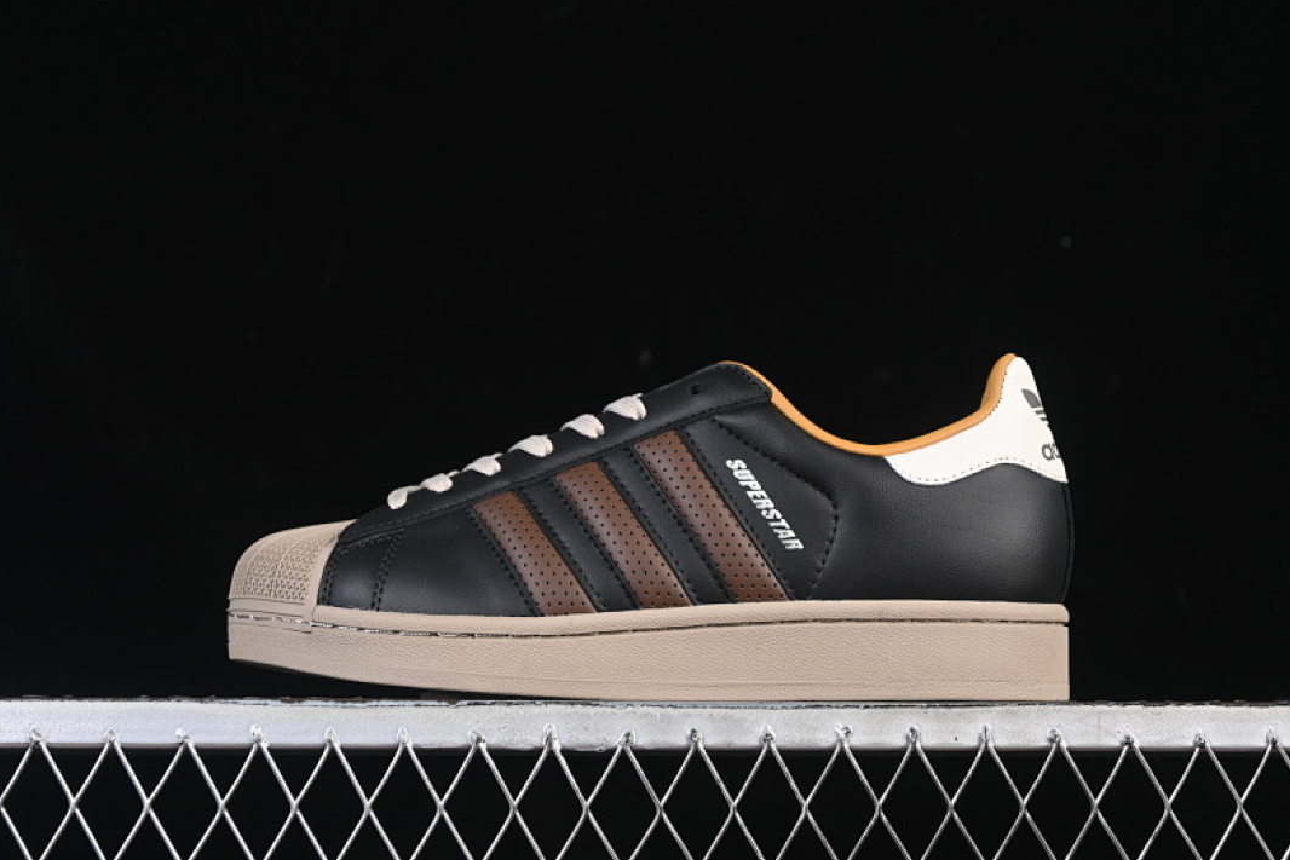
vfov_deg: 18.0
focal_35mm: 76
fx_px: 2724
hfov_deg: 26.6
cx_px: 645
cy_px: 433
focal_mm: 50
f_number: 6.3
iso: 160
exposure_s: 1/60
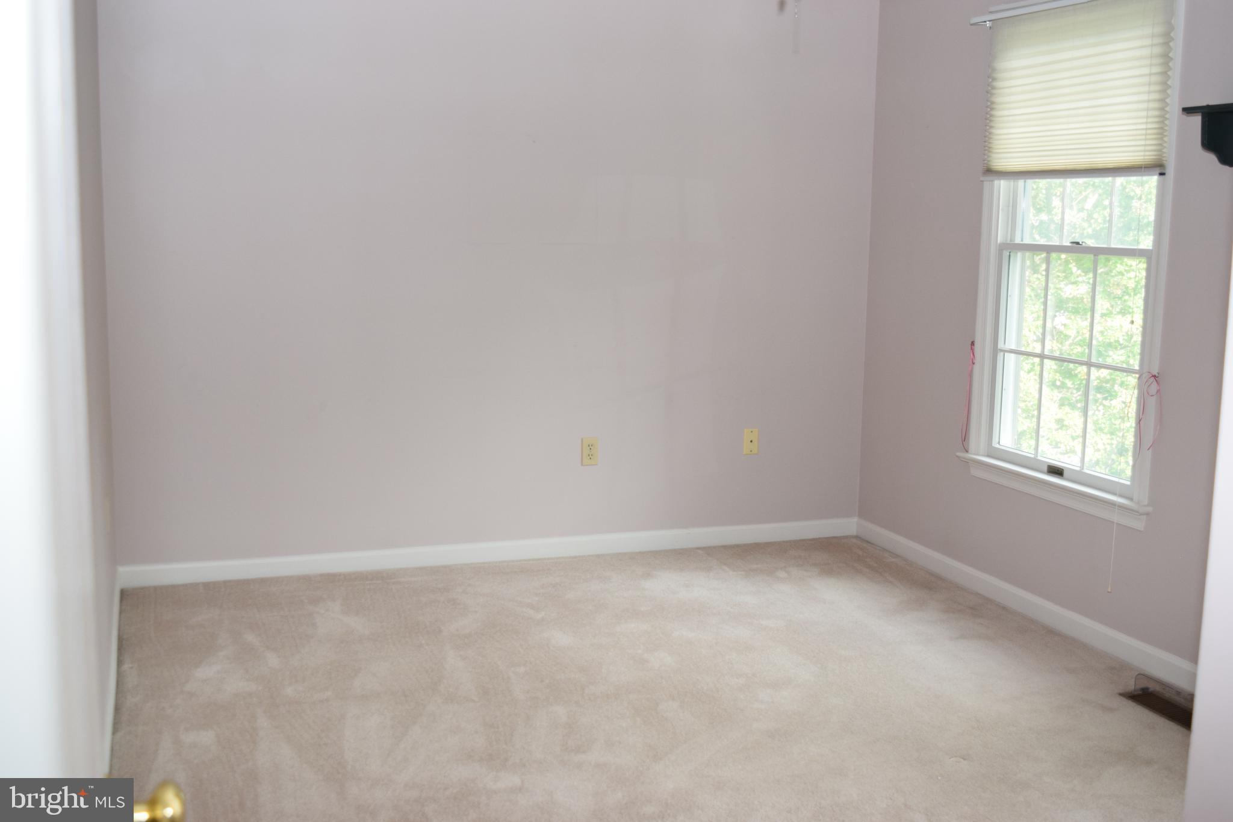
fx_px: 1284
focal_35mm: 38
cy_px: 411
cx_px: 616
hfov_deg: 51.3
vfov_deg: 35.5
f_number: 5.6
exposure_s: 1/125
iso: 800
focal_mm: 25
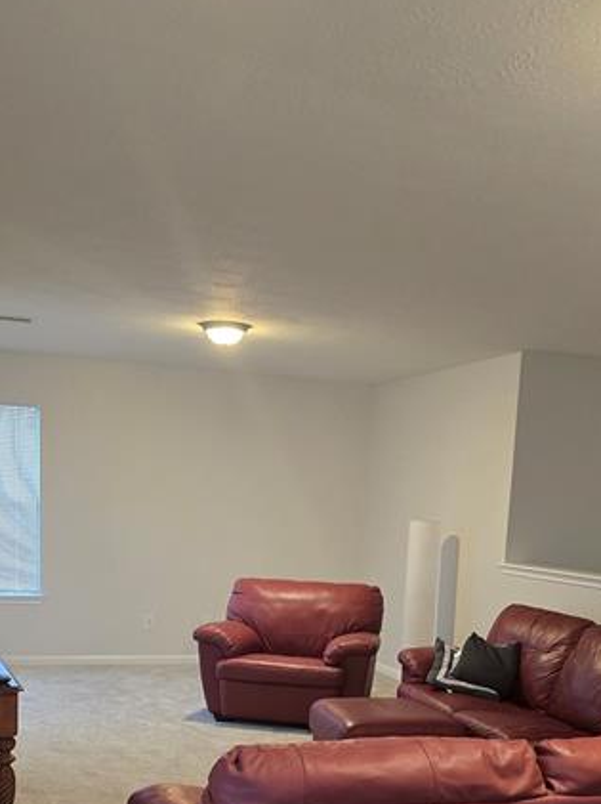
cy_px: 649
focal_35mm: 42
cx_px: 303
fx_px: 974
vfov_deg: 42.7
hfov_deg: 34.3
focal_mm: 6.3
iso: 800
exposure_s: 1/120
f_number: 1.7
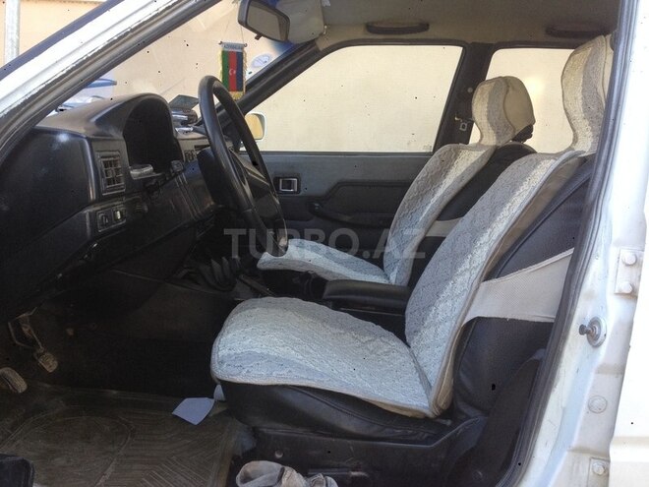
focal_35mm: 35
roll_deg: -3.5
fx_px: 656
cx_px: 324
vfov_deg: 40.7
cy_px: 244
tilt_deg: -10.2
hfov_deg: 52.6
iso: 80
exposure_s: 1/120
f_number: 2.4
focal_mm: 4.28
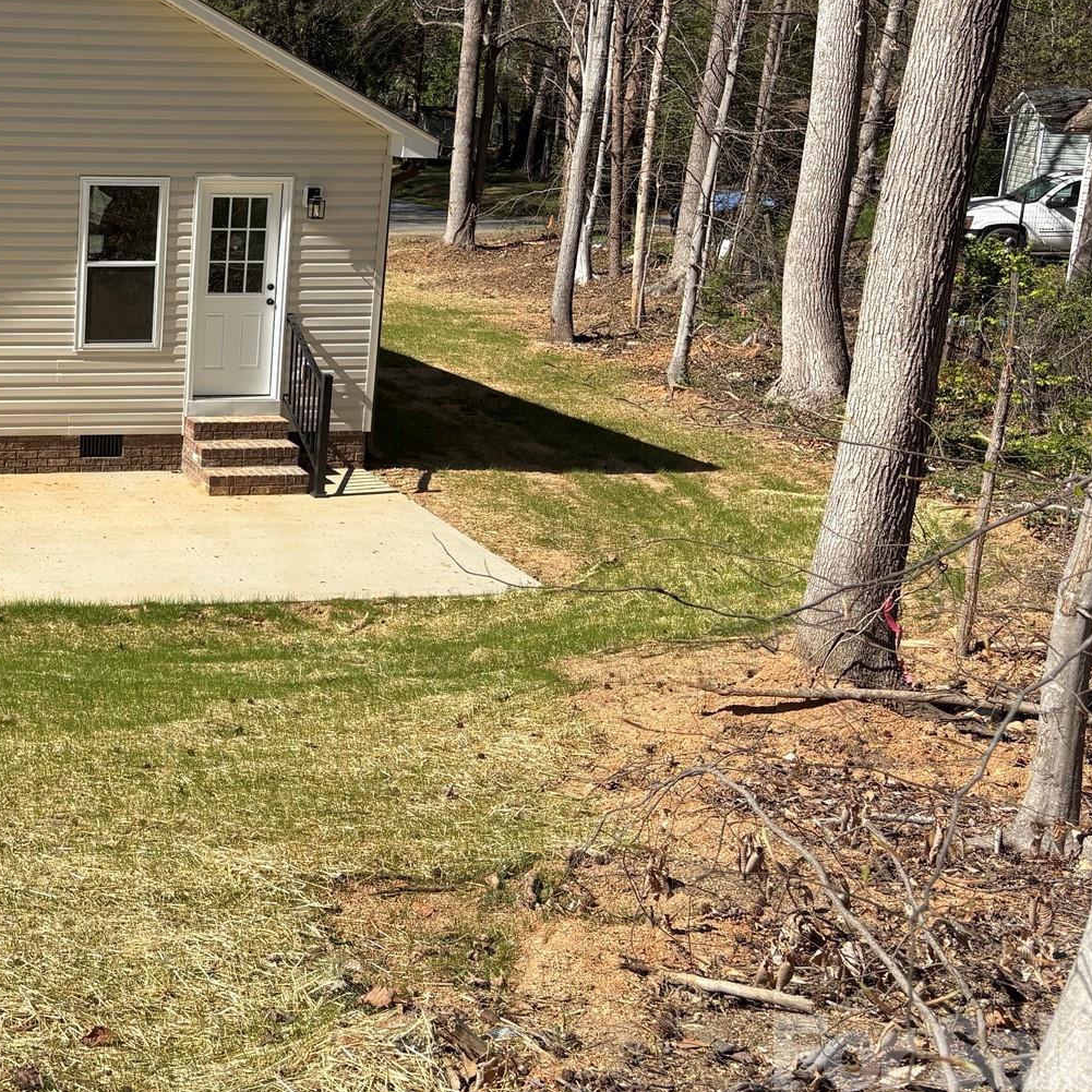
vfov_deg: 35.8
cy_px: 391
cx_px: 4
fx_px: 1677
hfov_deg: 33.1
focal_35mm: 47
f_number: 1.6
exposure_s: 1/3623
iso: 50
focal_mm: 5.96
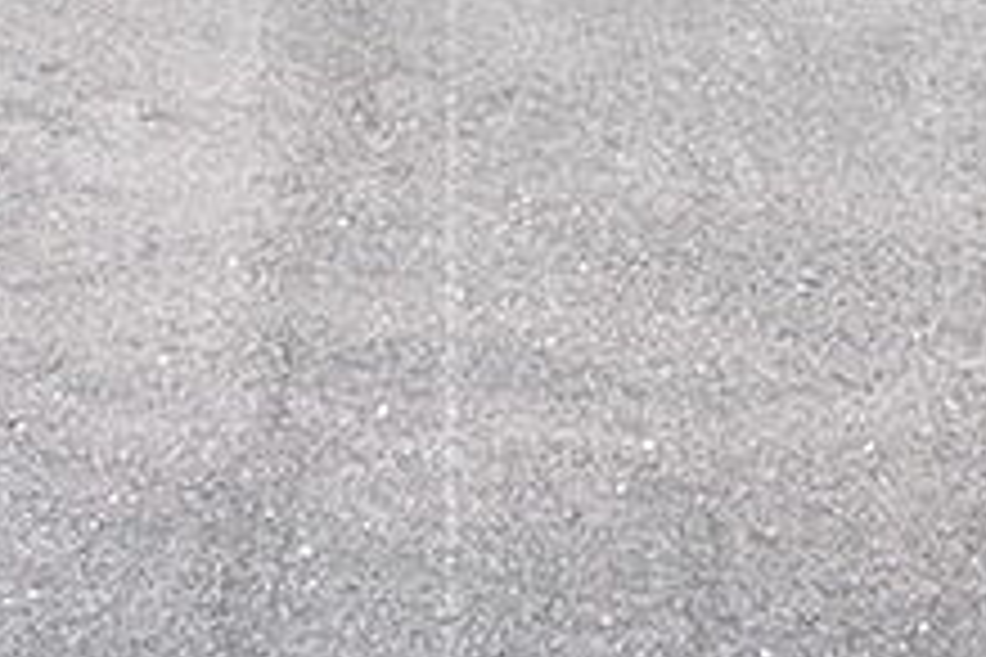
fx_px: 1917
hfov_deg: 28.7
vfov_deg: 17.9
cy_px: -254
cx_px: 617
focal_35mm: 70
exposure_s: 1/160
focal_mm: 16
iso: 400
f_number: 4
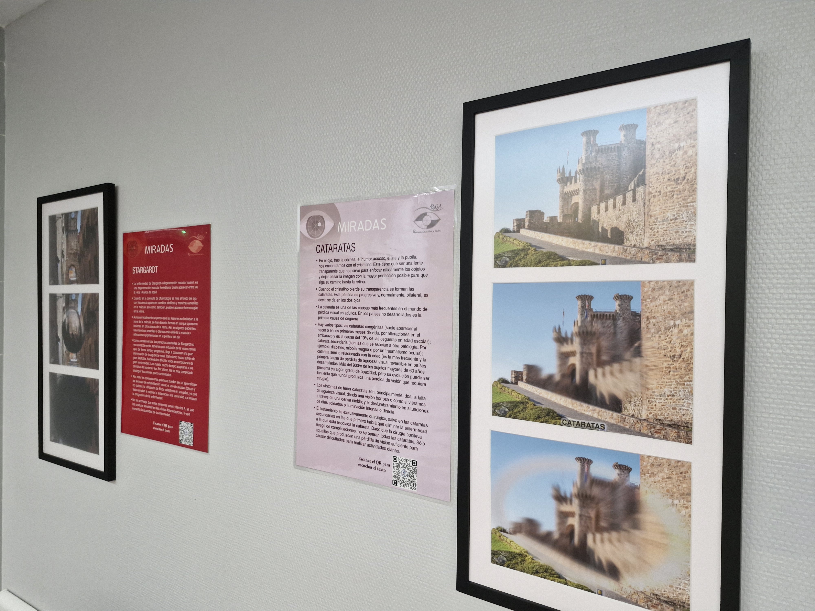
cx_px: 408
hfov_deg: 73.9
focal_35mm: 23
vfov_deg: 58.9
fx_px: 542
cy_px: 306
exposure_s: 1/50
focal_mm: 5.54
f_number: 1.8
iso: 640
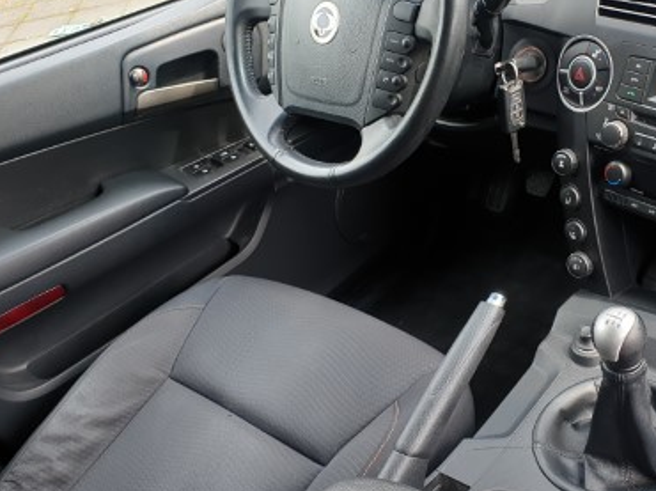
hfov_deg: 41.2
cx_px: 466
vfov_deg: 31.9
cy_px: 160
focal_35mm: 45
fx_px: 852
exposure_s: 1/100
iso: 50
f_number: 2.4
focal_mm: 4.3
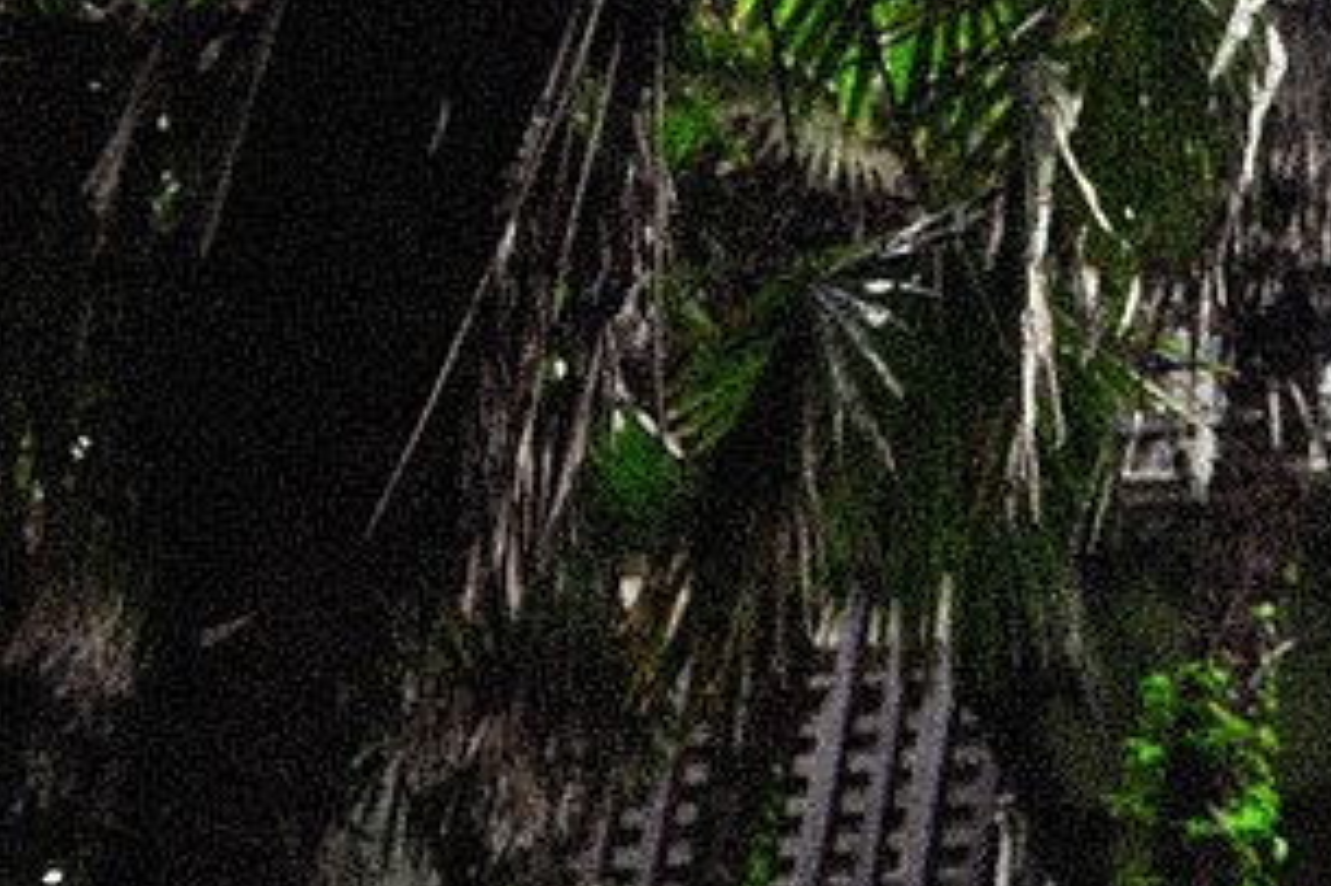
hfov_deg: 17.0
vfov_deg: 12.6
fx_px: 3843
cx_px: 2230
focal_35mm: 104
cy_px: 1257
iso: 250
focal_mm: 31
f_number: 6.3
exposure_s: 1/100
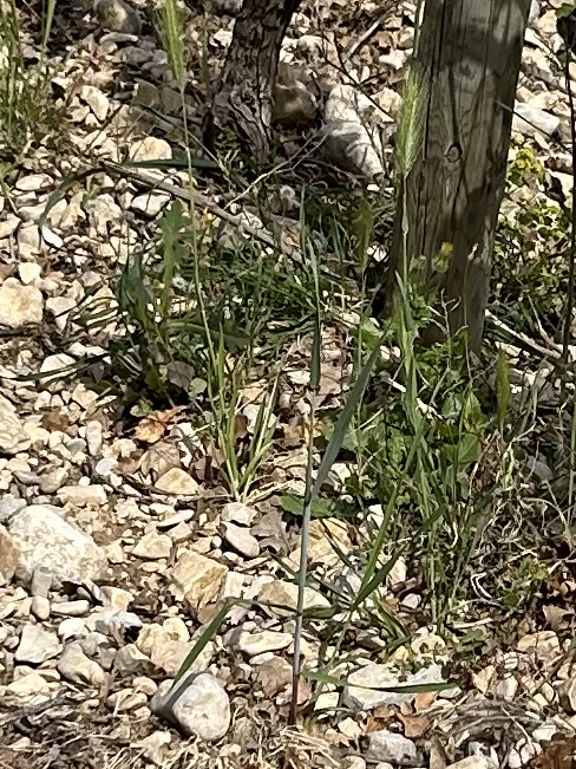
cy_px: 432
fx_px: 3573
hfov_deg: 9.2
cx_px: 491
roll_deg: -3.5
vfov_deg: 12.3
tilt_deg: -27.7
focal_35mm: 161
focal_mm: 5.7
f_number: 1.5
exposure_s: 1/6211
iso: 50
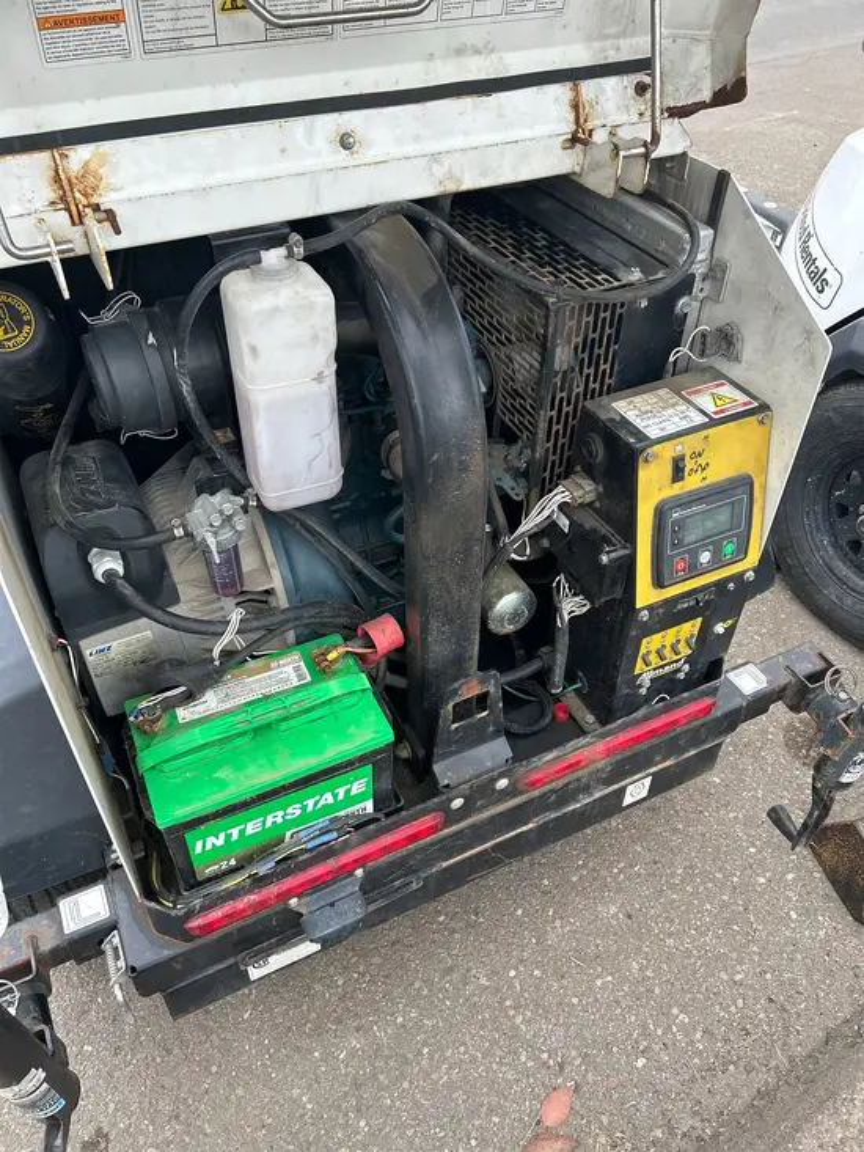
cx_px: 432
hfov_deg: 53.1
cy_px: 576
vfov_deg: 67.3
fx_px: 865
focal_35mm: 26
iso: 50
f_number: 1.5
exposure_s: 1/578
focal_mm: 5.7
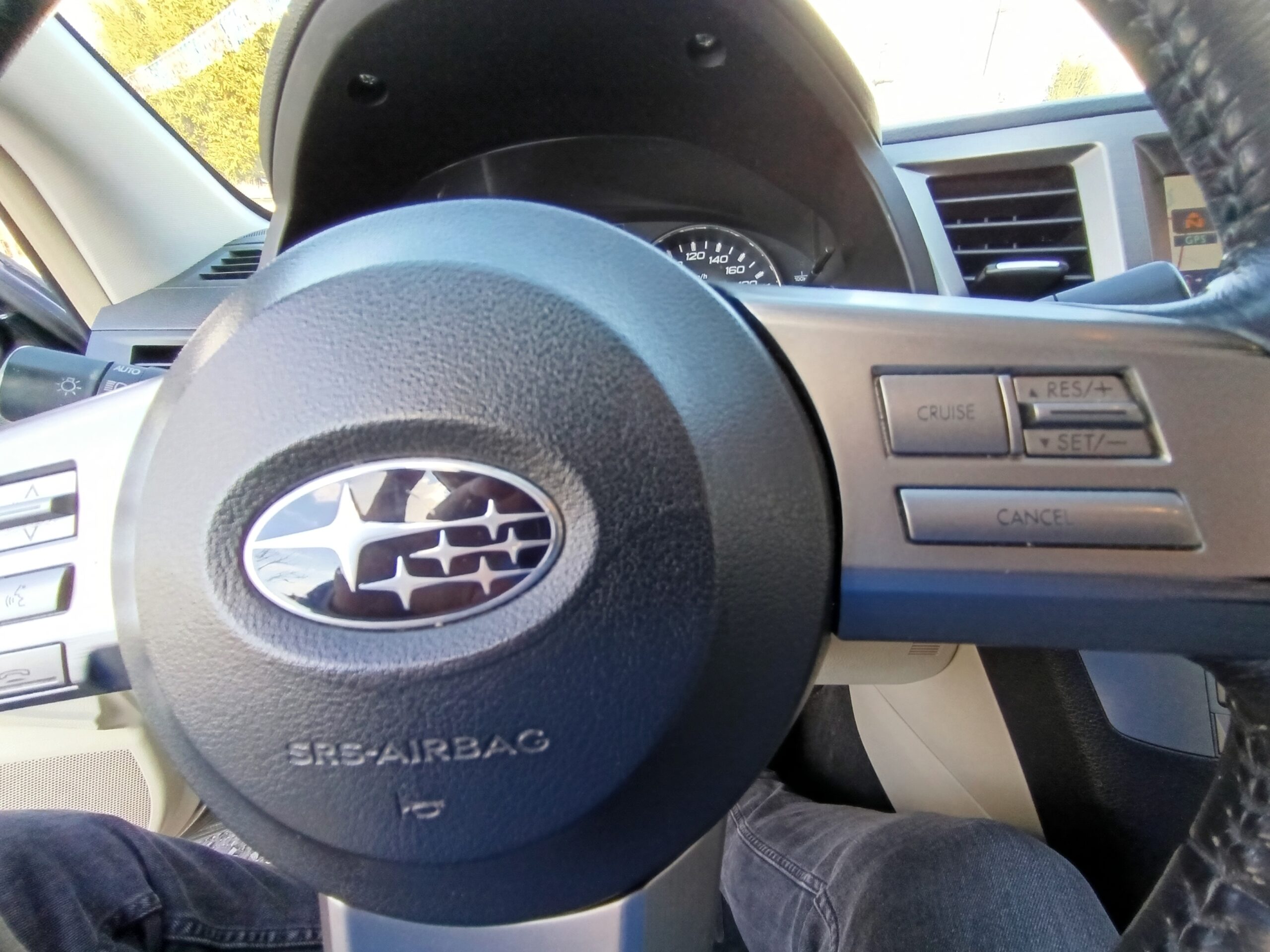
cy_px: 476
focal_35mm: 16
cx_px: 635
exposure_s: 1/50
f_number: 2.2
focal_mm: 1.65
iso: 160
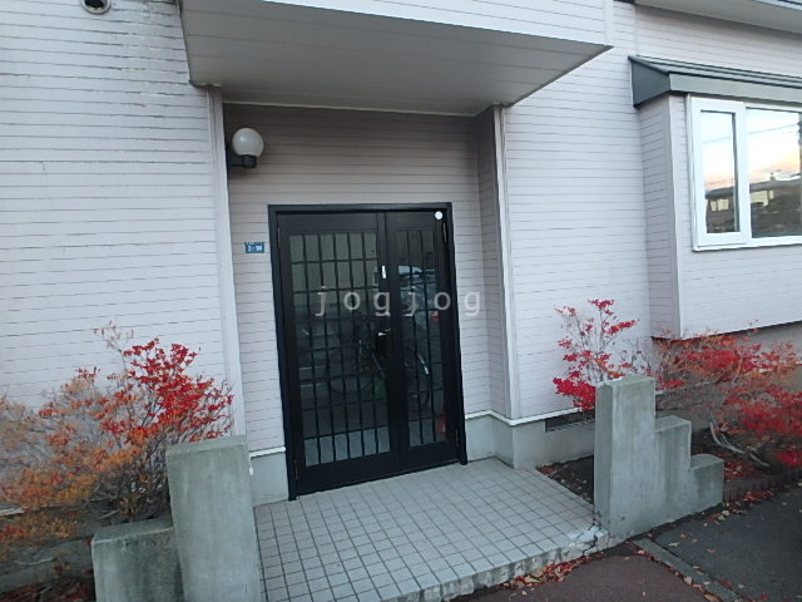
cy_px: 301
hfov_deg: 79.0
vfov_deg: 63.4
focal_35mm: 21
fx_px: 487
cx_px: 401
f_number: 3.5
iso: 250
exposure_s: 1/30
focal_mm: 3.7
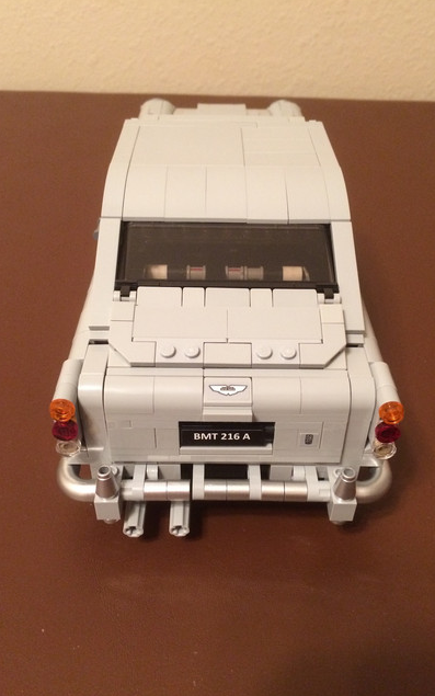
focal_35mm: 31
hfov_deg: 40.6
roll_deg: +1.2
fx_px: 588
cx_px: 226
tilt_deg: -39.2
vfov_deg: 61.2
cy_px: 347
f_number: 2.2
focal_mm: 4.15
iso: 320
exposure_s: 1/20
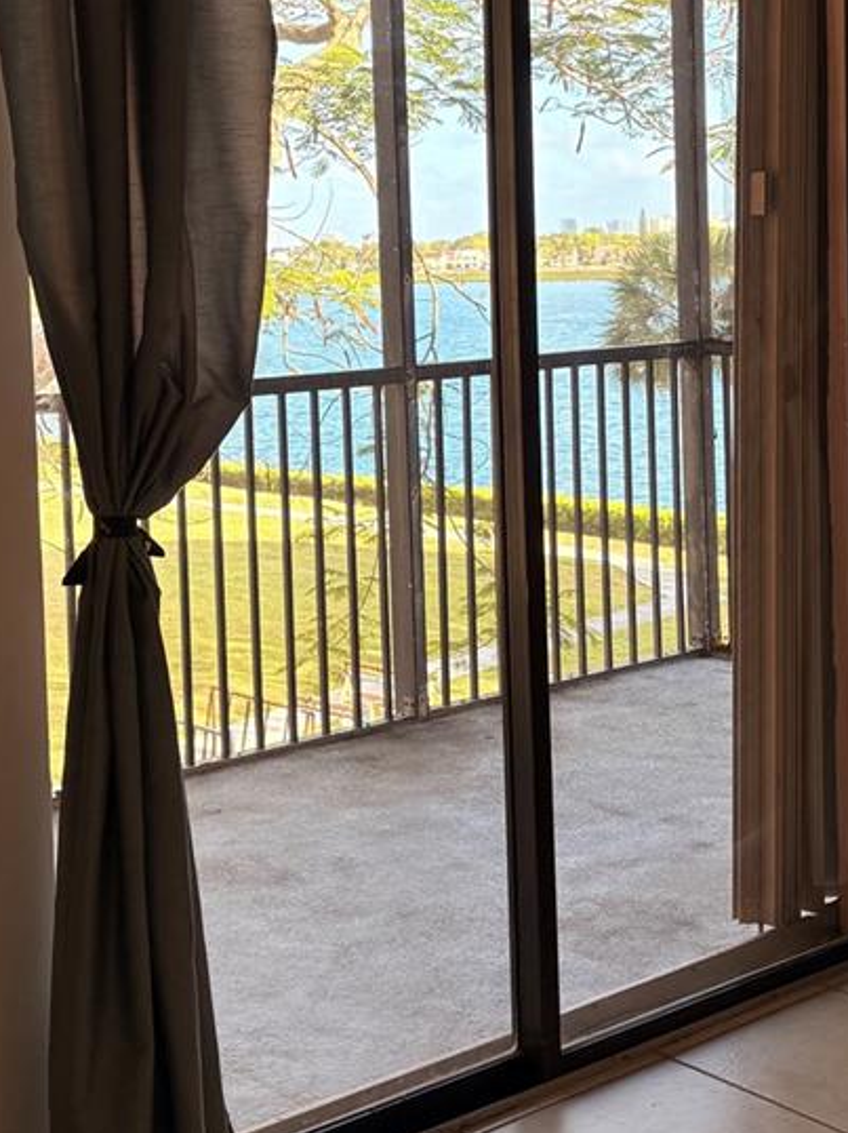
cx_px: 393
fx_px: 1896
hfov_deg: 25.2
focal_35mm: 58
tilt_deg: -2.8
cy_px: 352
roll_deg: +1.8
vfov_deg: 32.9
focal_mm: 5.96
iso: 40
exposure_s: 1/192
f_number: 1.6
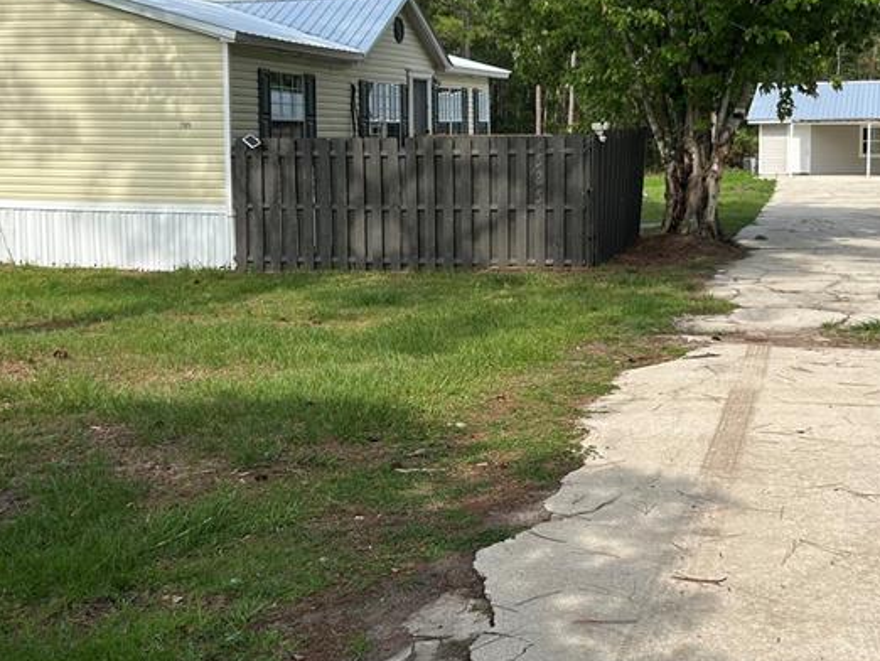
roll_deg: +1.6
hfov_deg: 37.3
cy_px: 246
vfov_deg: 28.5
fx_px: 1297
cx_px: 526
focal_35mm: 51
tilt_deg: -4.9
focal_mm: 5.7
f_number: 1.5
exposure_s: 1/2762
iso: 50
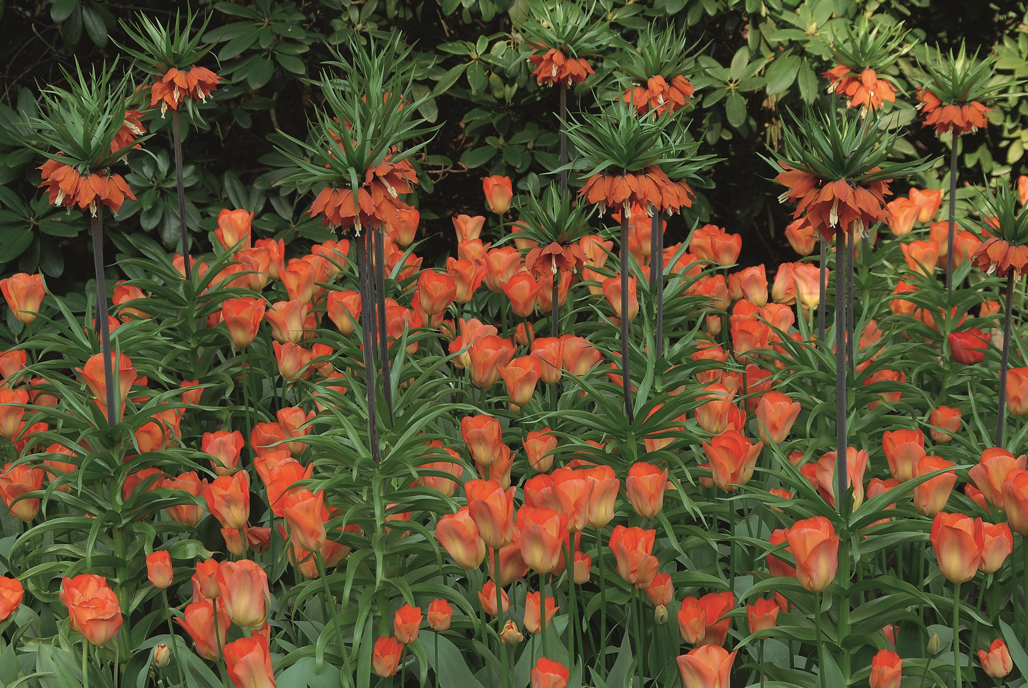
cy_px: 330
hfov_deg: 22.0
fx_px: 2647
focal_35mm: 93
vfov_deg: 14.8
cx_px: 547
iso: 160
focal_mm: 55
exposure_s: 1/80
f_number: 8
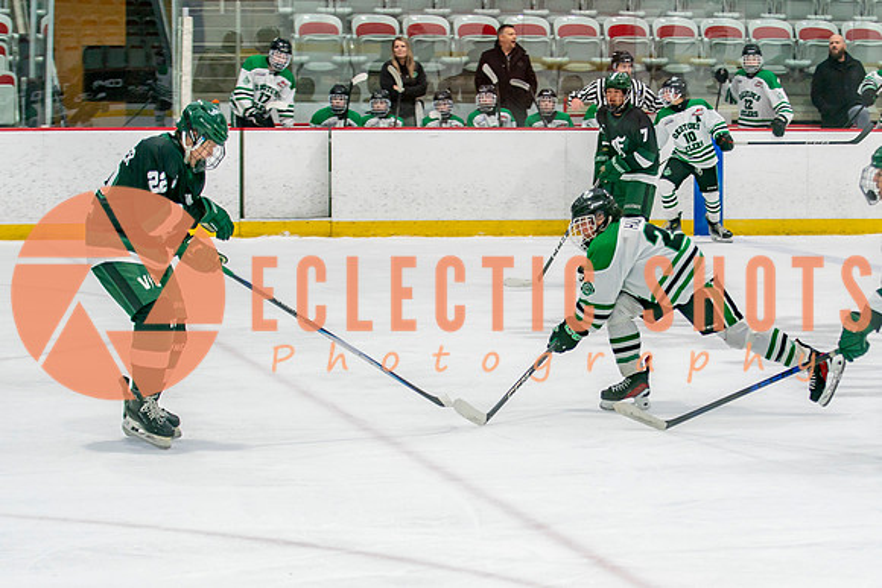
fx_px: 3033
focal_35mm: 124
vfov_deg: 11.1
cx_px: 569
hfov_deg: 16.5
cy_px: 294
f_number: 3.2
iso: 500
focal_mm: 70
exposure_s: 1/640
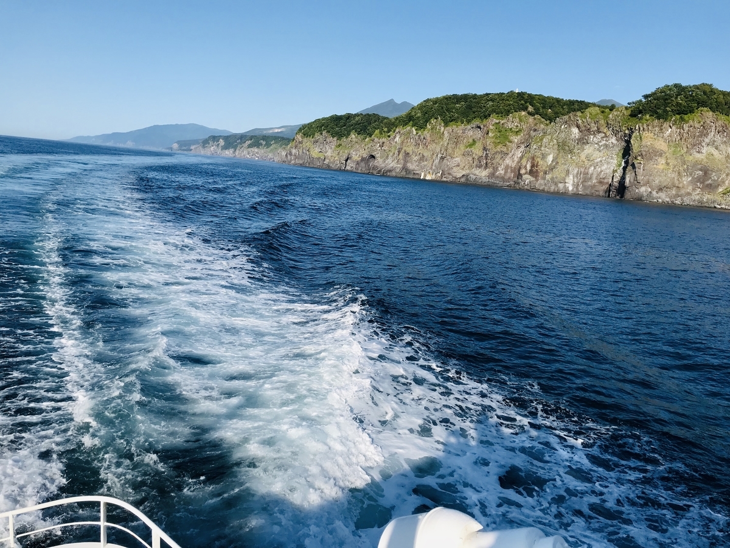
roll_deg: -6.1
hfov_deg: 63.4
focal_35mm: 28
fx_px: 590
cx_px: 365
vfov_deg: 49.7
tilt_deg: -8.3
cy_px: 274
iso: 20
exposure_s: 1/2660
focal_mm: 3.99
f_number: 1.8
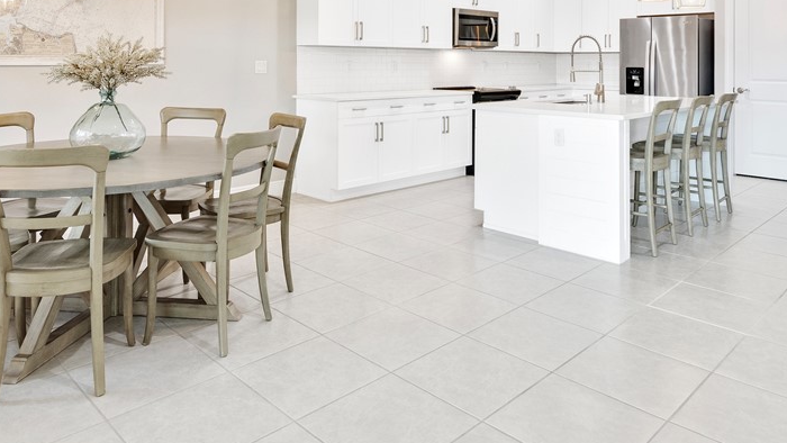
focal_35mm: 27
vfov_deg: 40.4
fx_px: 560
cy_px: 57
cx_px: 419
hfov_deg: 70.2
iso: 320
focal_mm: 11
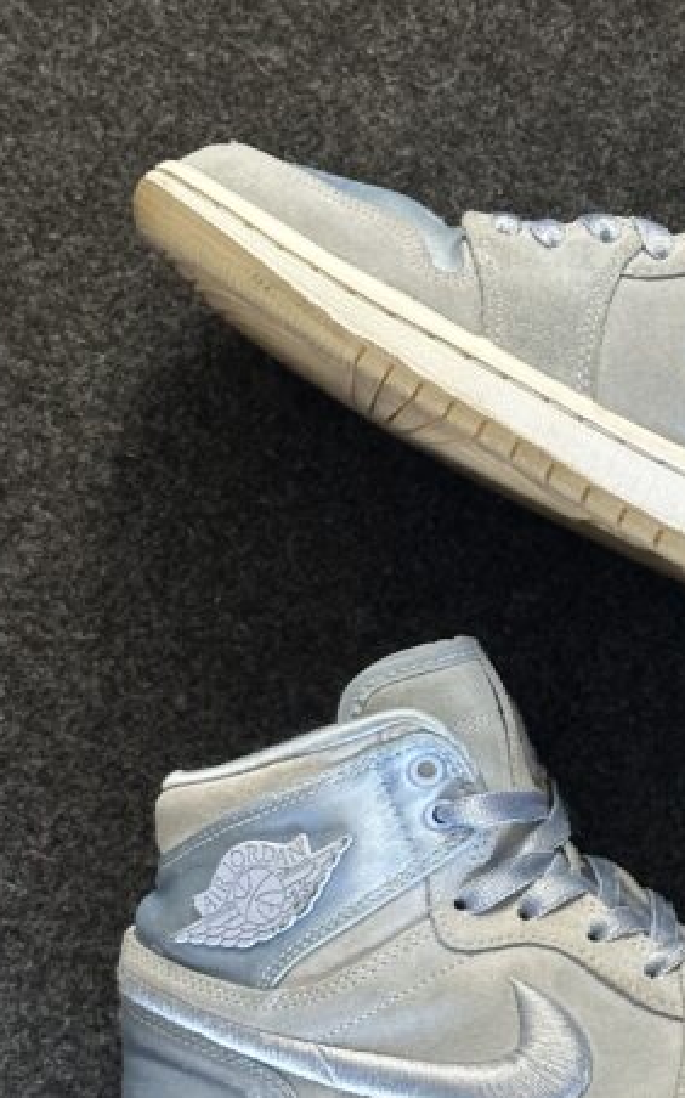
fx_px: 2692
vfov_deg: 23.0
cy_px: 655
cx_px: 658
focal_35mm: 90
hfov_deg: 14.3
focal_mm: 6.86
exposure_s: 1/50
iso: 250
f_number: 1.78
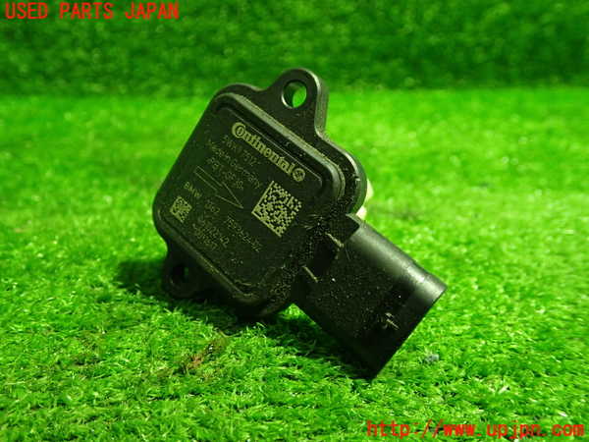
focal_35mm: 30
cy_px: 221
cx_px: 294
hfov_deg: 60.0
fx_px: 510
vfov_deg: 46.8
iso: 500
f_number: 2.3
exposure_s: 1/30
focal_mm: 5.4
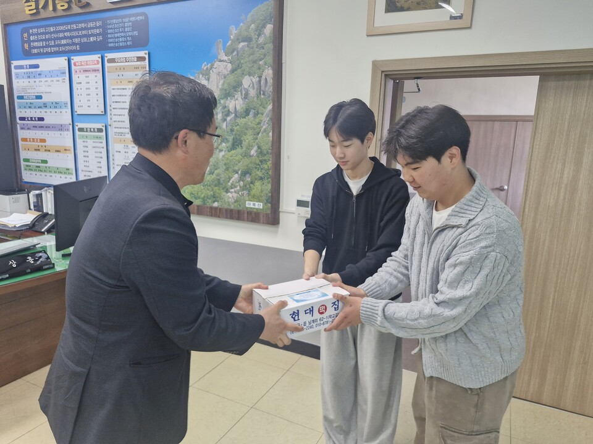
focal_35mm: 23
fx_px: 394
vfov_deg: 58.9
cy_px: 222
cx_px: 296
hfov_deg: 73.9
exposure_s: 1/120
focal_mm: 5.54
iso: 250
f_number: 1.8
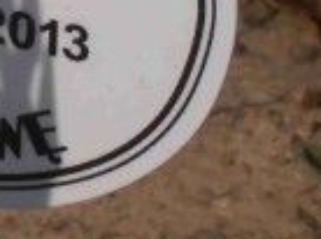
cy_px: -213
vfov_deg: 2.9
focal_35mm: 516
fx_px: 4777
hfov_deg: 3.8
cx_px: -240
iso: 80
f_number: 14
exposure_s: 1/320
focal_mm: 19.64
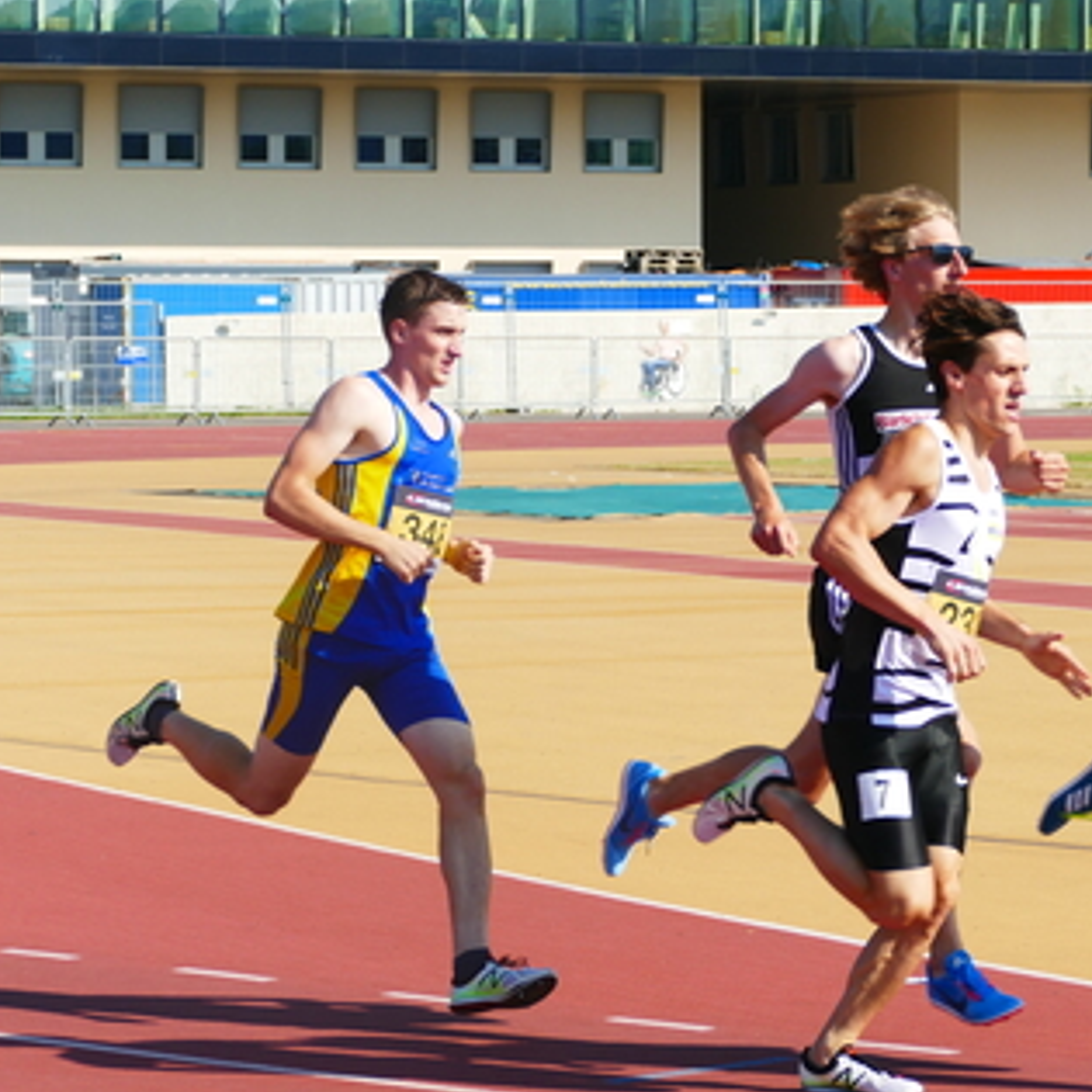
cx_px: 718
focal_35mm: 178
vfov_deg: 9.8
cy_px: 558
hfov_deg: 9.8
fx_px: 6353
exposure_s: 1/1000
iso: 125
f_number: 3.9
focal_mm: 44.41
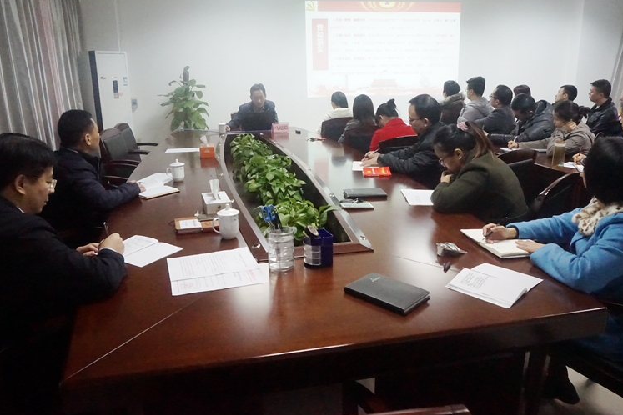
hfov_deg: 67.4
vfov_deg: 47.9
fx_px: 467
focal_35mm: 27
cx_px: 309
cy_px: 187
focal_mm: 16
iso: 8000
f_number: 6.3
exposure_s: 1/160
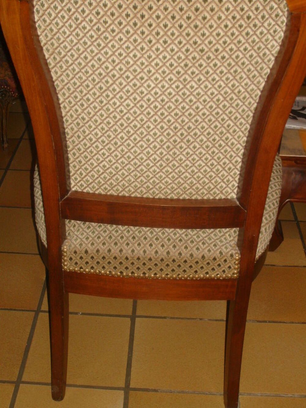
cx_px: 153
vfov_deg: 36.8
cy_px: 204
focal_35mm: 52
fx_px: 613
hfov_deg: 28.0
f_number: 3.3
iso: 100
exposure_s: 1/60
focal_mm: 8.7
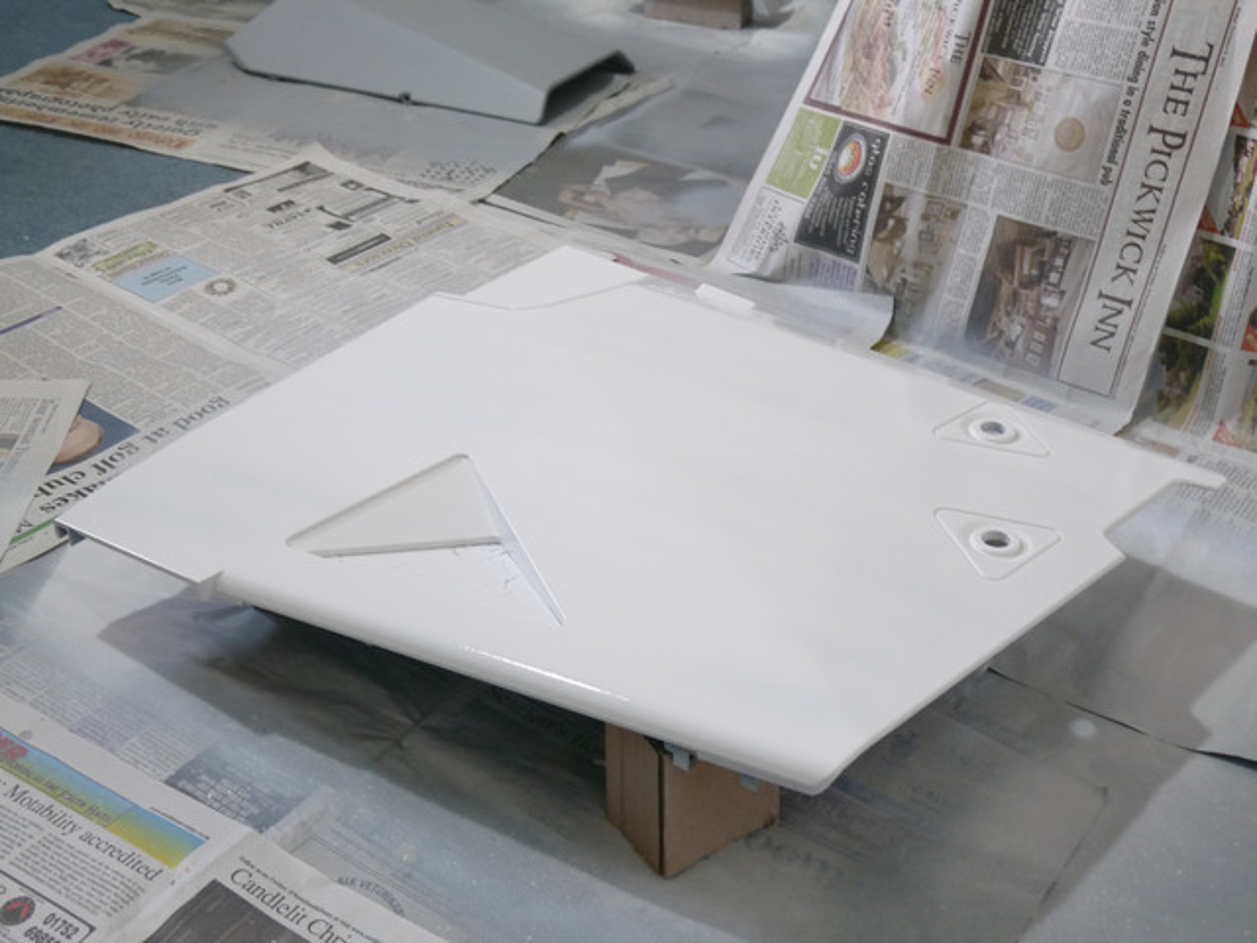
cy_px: 472
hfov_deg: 42.9
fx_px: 1598
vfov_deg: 32.9
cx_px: 628
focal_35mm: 44
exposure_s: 1/8
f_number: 3
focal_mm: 7.8
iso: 200
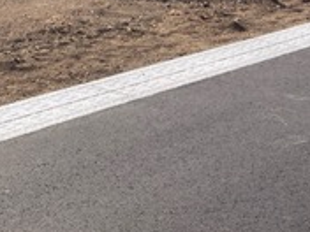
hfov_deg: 18.9
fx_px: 913
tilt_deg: -6.2
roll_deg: +0.0
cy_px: -53
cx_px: 21
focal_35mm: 102
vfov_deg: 14.0
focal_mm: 3.99
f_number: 1.8
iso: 20
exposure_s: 1/2024
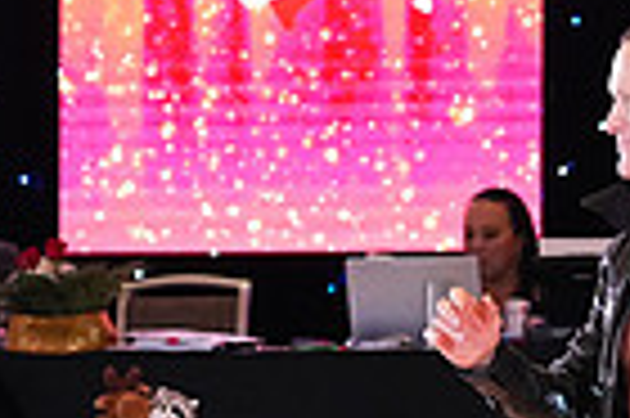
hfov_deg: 5.9
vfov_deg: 3.9
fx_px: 6100
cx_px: 194
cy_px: 618
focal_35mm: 349
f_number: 5
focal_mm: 84
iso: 8000
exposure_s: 1/400
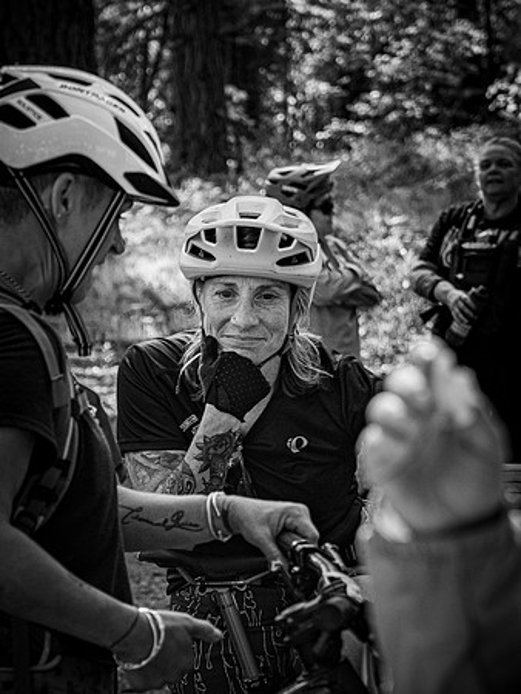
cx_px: 160
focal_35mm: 179
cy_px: 476
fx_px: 3584
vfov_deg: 11.0
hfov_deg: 8.3
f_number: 4.5
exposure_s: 1/400
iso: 250
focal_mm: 70
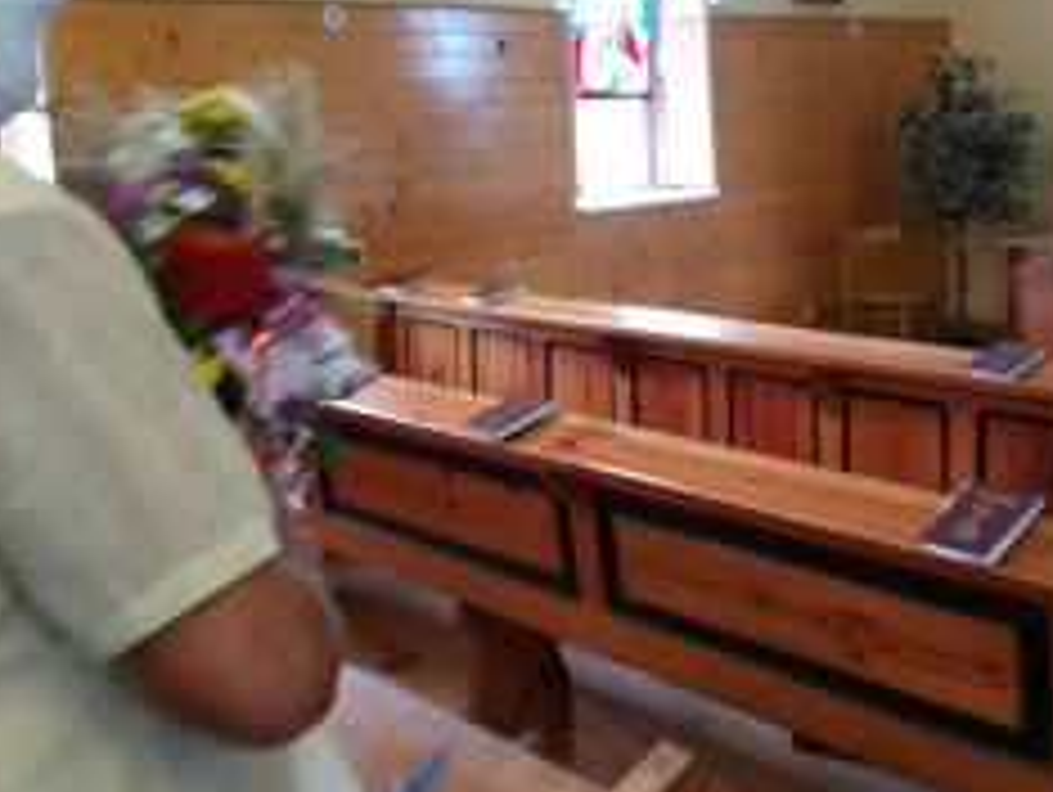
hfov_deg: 44.9
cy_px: 356
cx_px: 720
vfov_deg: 35.2
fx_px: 1248
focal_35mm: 41
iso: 400
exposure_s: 1/20
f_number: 1.9
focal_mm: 3.94
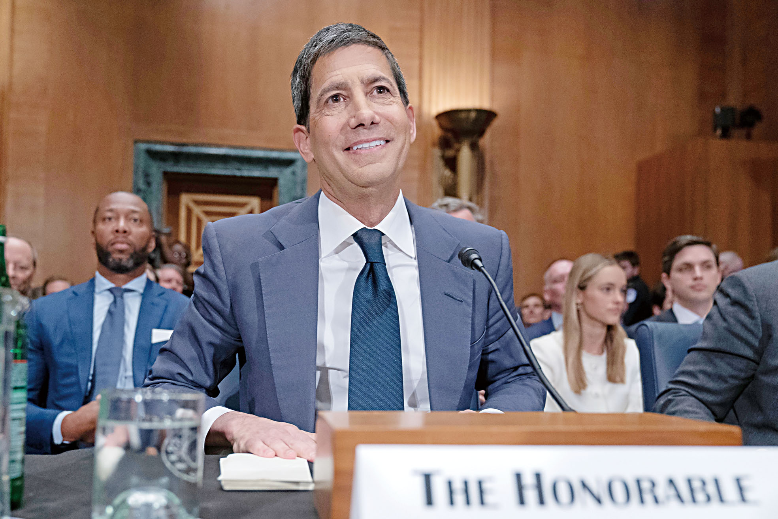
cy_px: 260
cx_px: 389
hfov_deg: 61.9
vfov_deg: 43.6
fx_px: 648
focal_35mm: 30
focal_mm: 30
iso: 5000
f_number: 3.2
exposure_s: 1/320
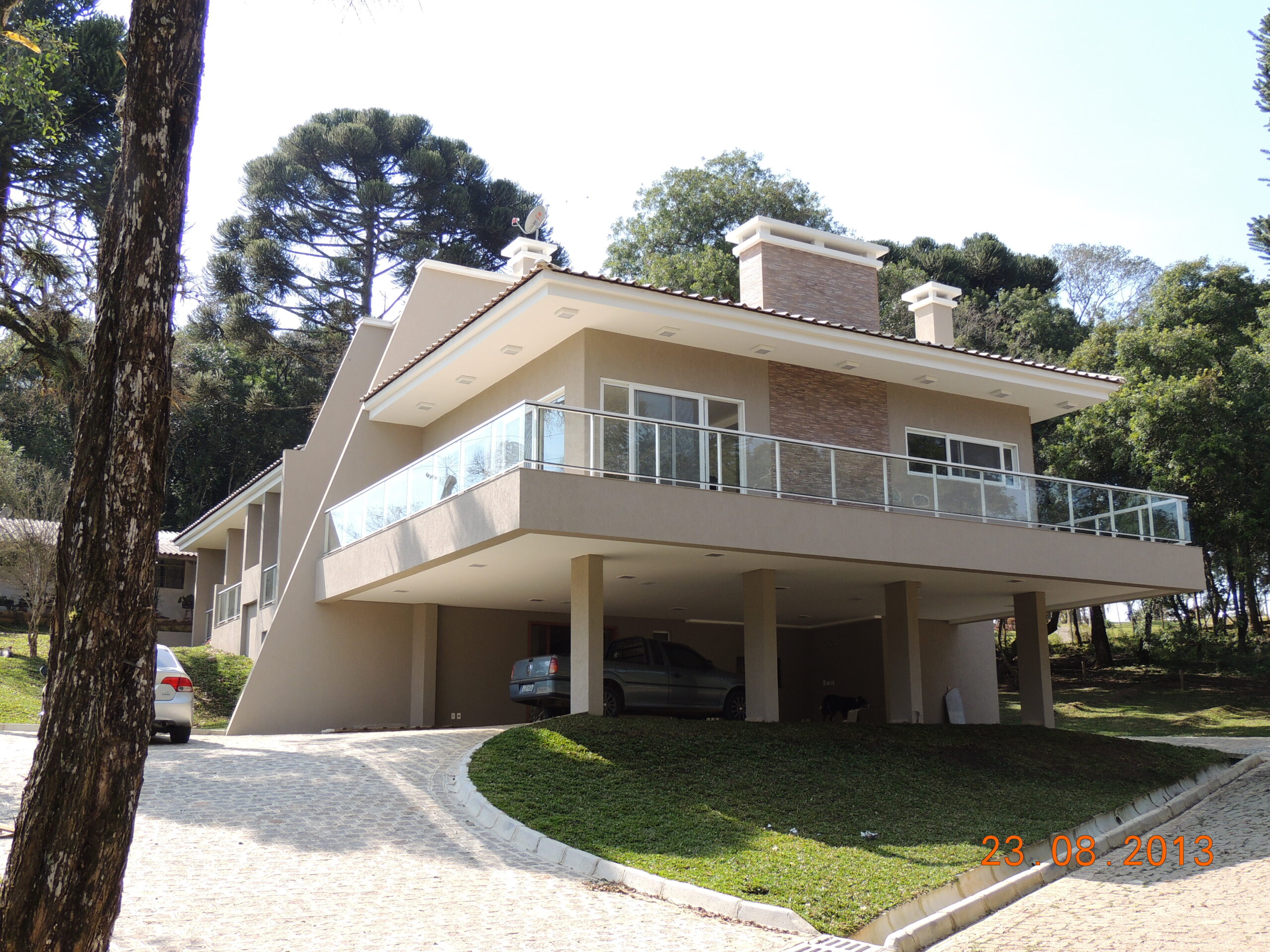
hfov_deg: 52.6
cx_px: 635
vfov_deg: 40.7
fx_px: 1284
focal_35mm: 35
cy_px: 476
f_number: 3.3
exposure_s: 1/400
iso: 100
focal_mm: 6.2
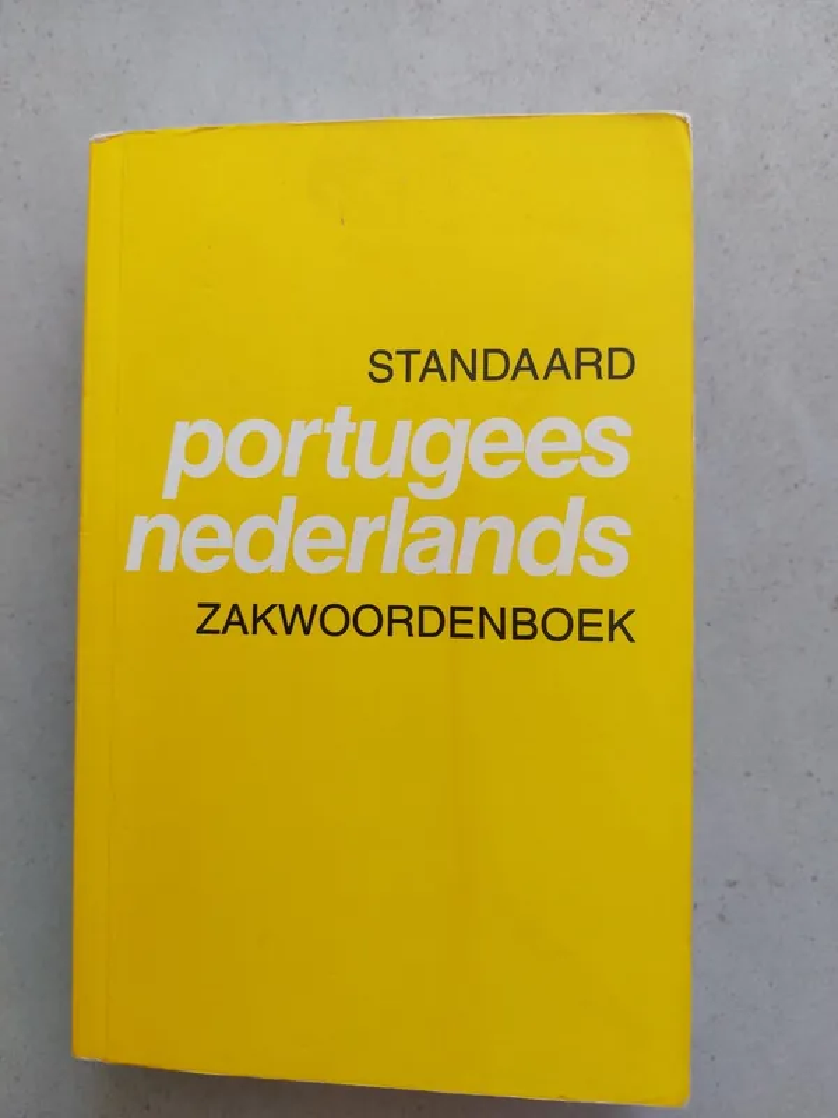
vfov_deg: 71.6
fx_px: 775
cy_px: 559
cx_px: 419
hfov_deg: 56.8
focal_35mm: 24
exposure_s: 1/120
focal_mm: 5.23
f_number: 1.8
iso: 40
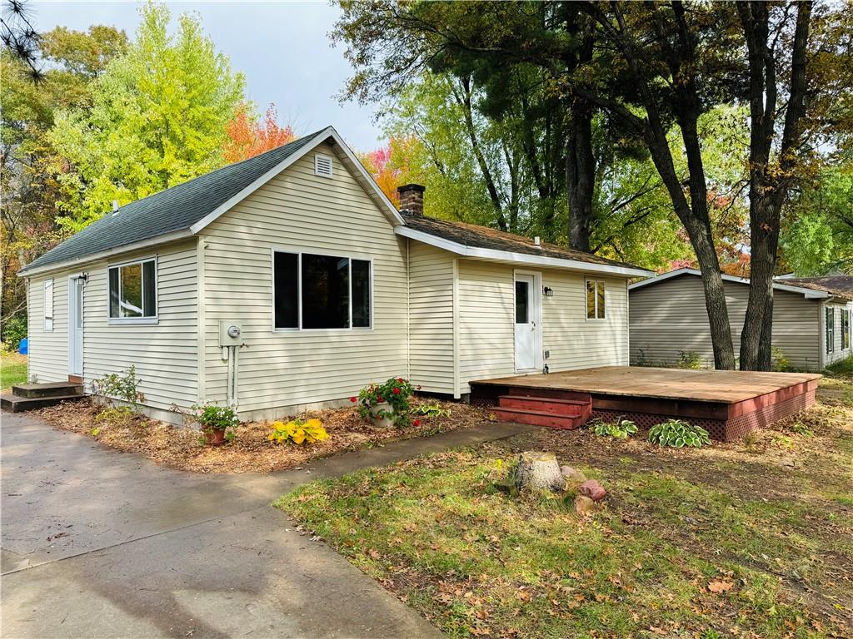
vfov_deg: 56.8
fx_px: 591
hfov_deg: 71.6
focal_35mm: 24
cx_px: 426
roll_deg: +0.2
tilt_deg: -0.4
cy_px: 320
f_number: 1.78
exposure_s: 1/1524
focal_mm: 6.86
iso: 80
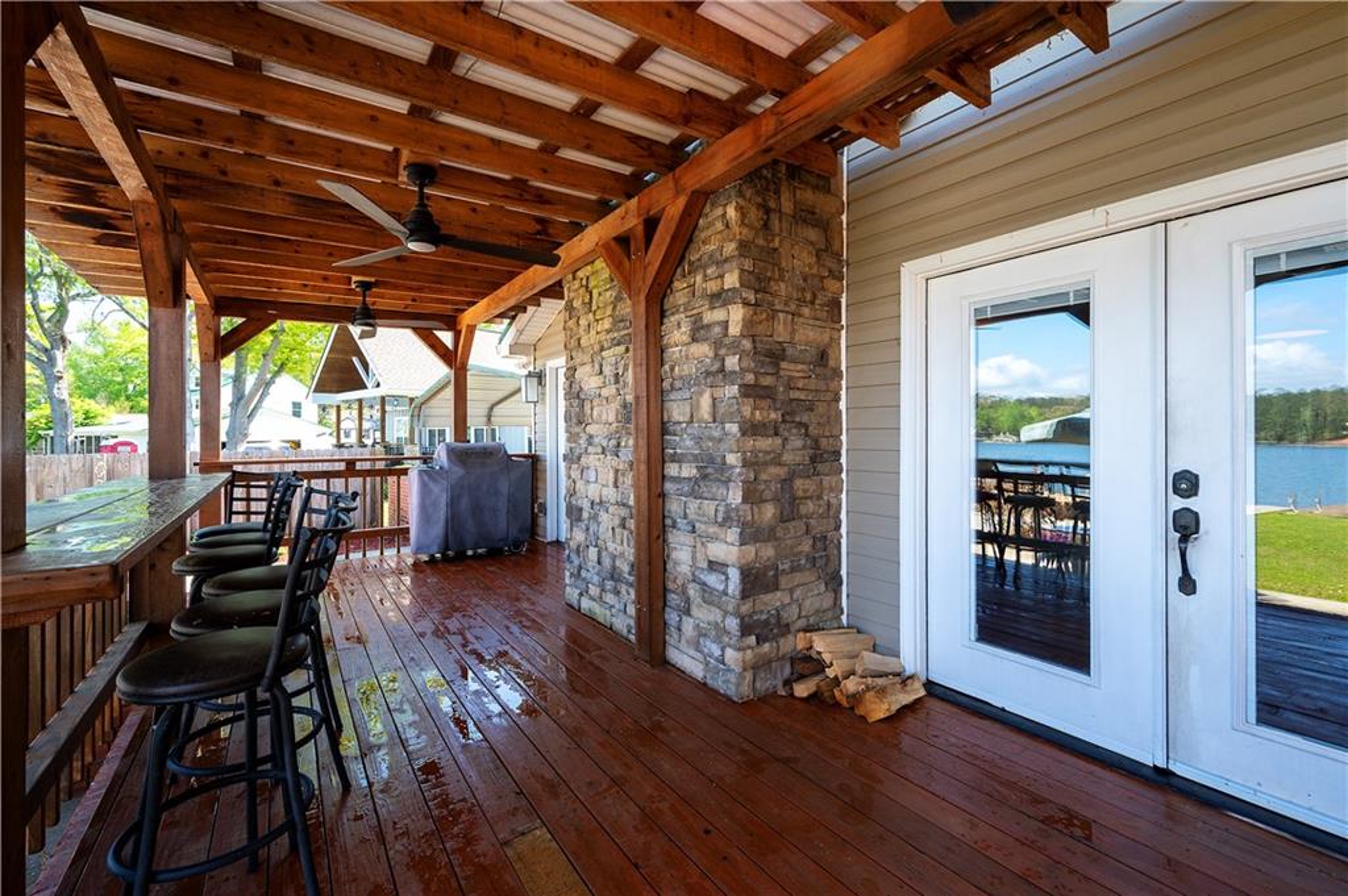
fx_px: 524
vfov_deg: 81.1
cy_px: 448
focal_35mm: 14
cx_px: 674
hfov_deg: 104.3
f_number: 11
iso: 125
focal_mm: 14
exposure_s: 1/25
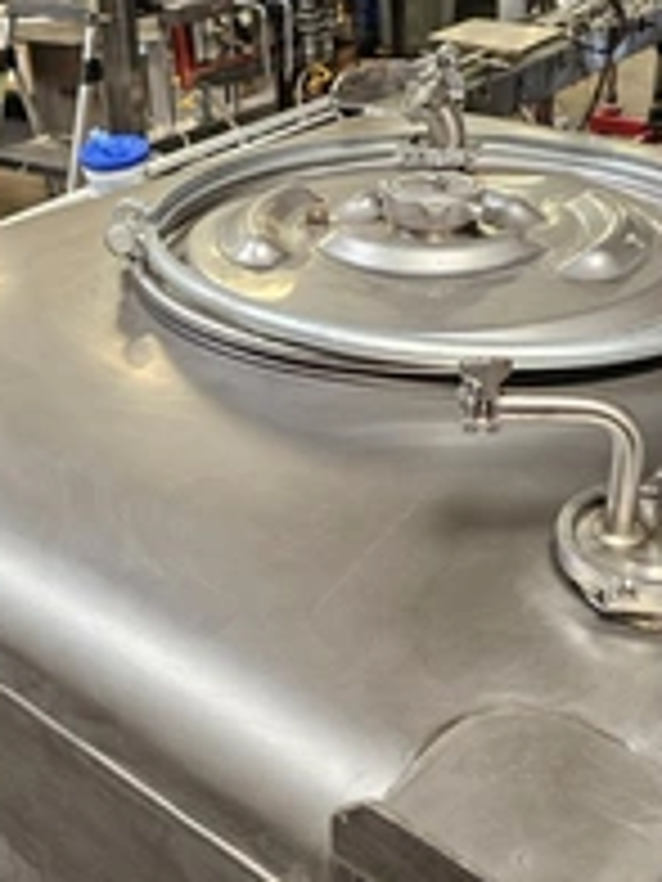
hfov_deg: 30.9
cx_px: 356
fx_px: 1198
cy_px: 432
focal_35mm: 47
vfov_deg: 40.4
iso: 320
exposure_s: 1/120
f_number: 1.7
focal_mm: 6.3
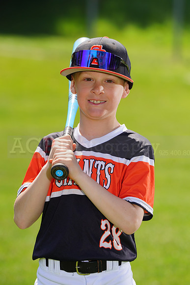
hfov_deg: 4.7
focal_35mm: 291
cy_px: 142
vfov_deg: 7.1
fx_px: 2302
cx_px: 95
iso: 100
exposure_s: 1/250
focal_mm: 291
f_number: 8
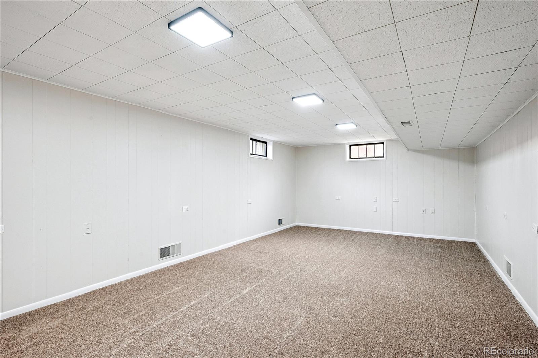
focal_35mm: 17
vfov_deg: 70.4
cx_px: 269
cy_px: 179
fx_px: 254
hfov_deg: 93.3
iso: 400
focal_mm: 17
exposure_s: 1/10
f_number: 10
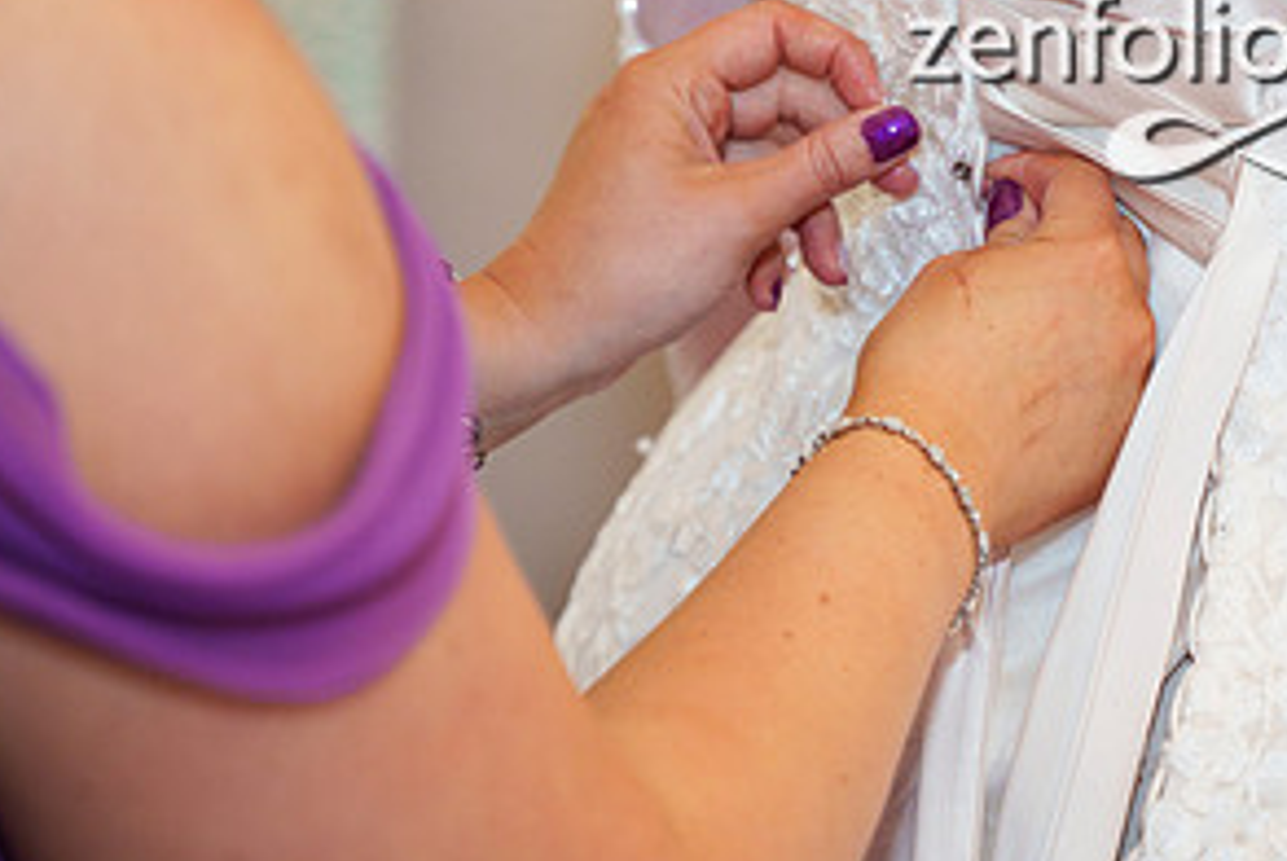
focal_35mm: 158
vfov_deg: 8.7
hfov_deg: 12.9
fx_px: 5654
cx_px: 1155
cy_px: 115
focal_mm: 75
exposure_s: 1/200
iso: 800
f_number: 2.8
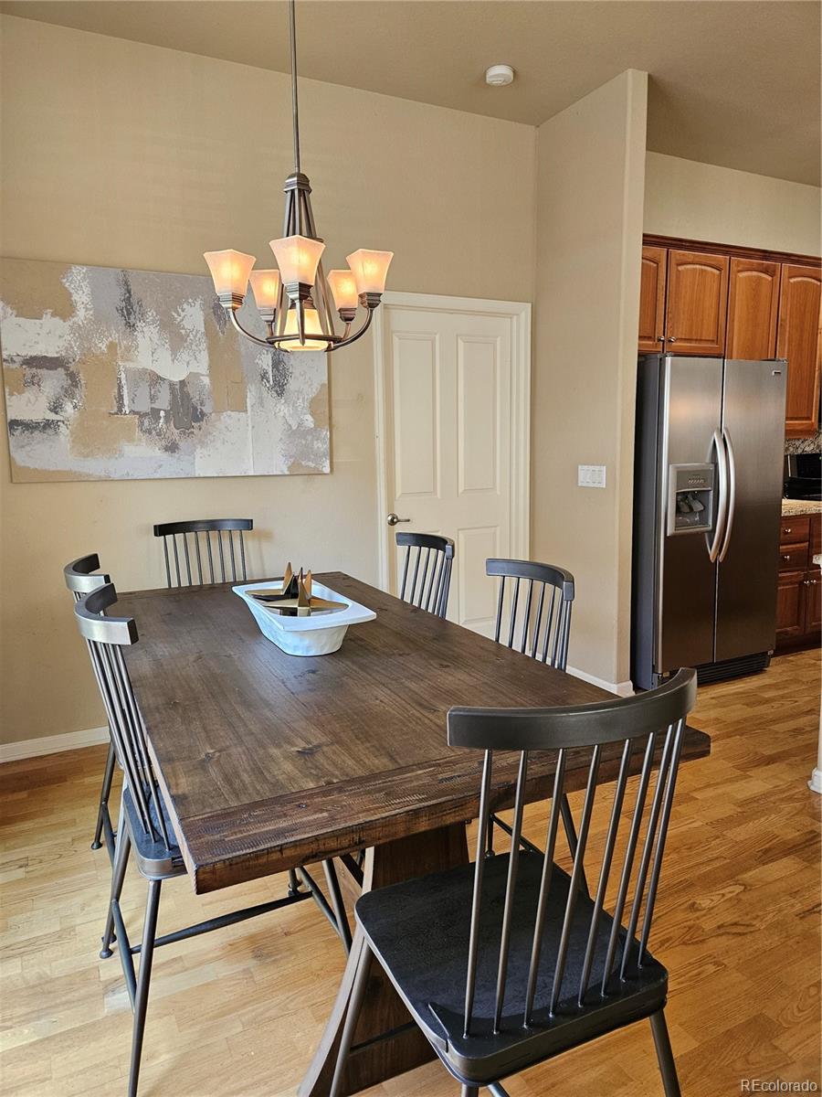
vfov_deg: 73.9
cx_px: 411
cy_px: 548
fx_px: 728
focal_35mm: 23
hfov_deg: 58.9
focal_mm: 5.4
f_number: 1.8
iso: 200
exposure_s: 1/120
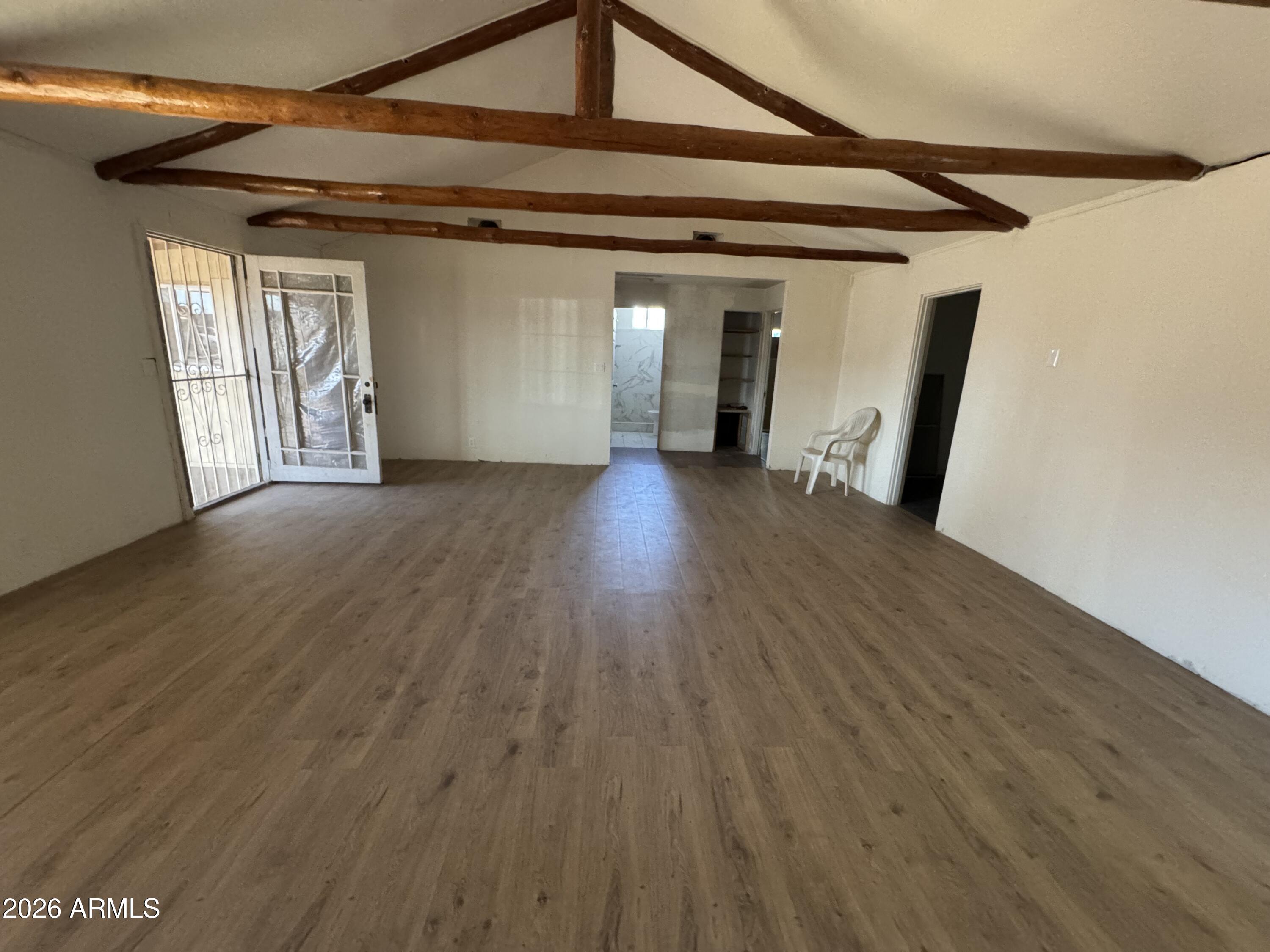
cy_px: 476
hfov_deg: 102.1
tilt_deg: -14.2
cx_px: 635
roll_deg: -2.0
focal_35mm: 14
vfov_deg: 85.7
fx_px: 514
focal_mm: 2.22
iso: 800
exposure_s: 1/60
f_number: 2.2
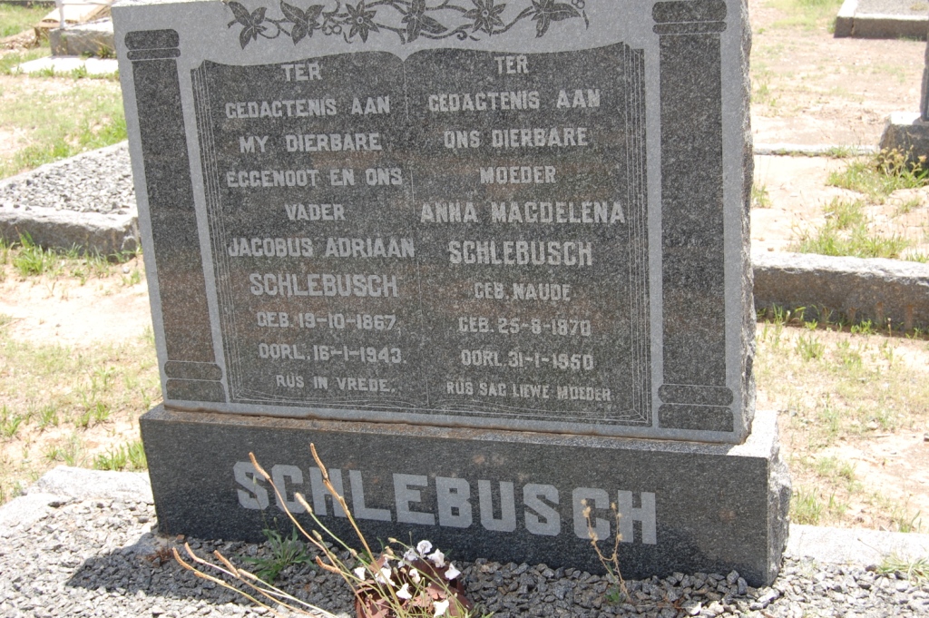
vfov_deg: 28.9
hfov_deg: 42.4
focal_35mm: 46
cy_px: 309
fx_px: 1199
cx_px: 464
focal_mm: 31
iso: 200
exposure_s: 1/200
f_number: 7.1
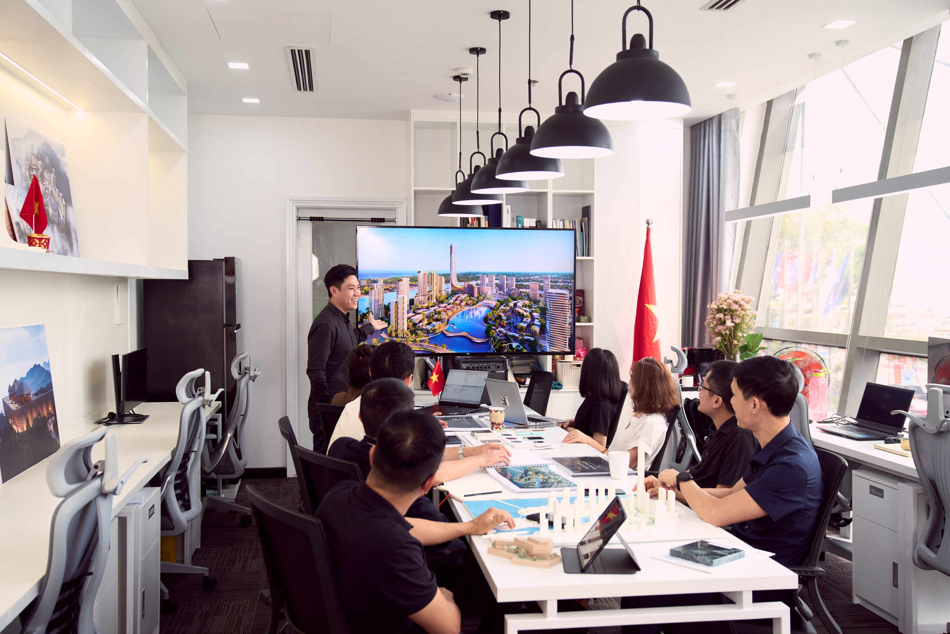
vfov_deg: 37.9
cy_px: 317
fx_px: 924
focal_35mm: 35
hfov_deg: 54.4
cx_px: 475
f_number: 4
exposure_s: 1/125
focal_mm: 35
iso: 640
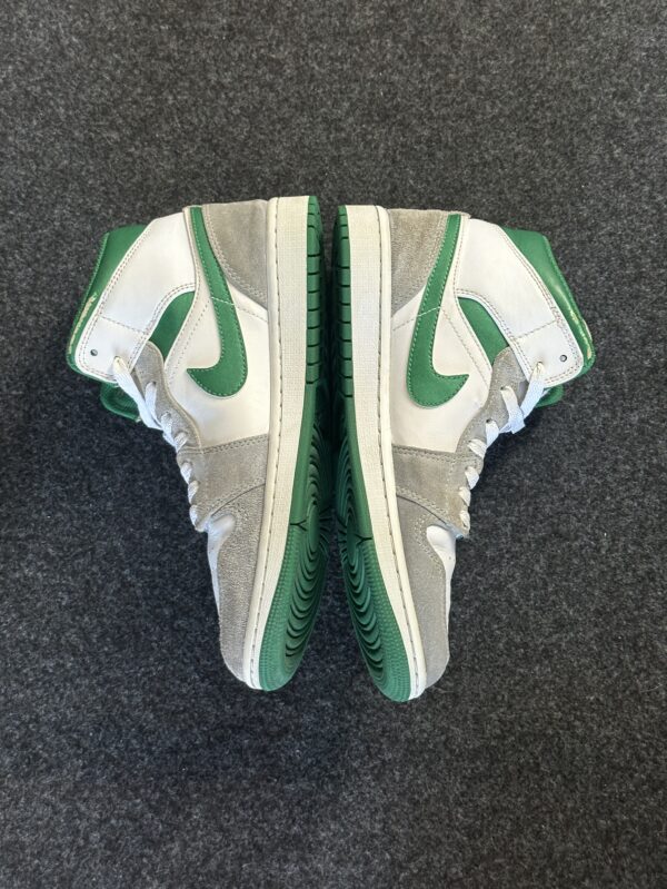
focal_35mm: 48
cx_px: 334
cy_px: 444
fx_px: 1232
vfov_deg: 39.6
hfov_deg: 30.3
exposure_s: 1/50
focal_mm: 6.86
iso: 250
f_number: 1.78
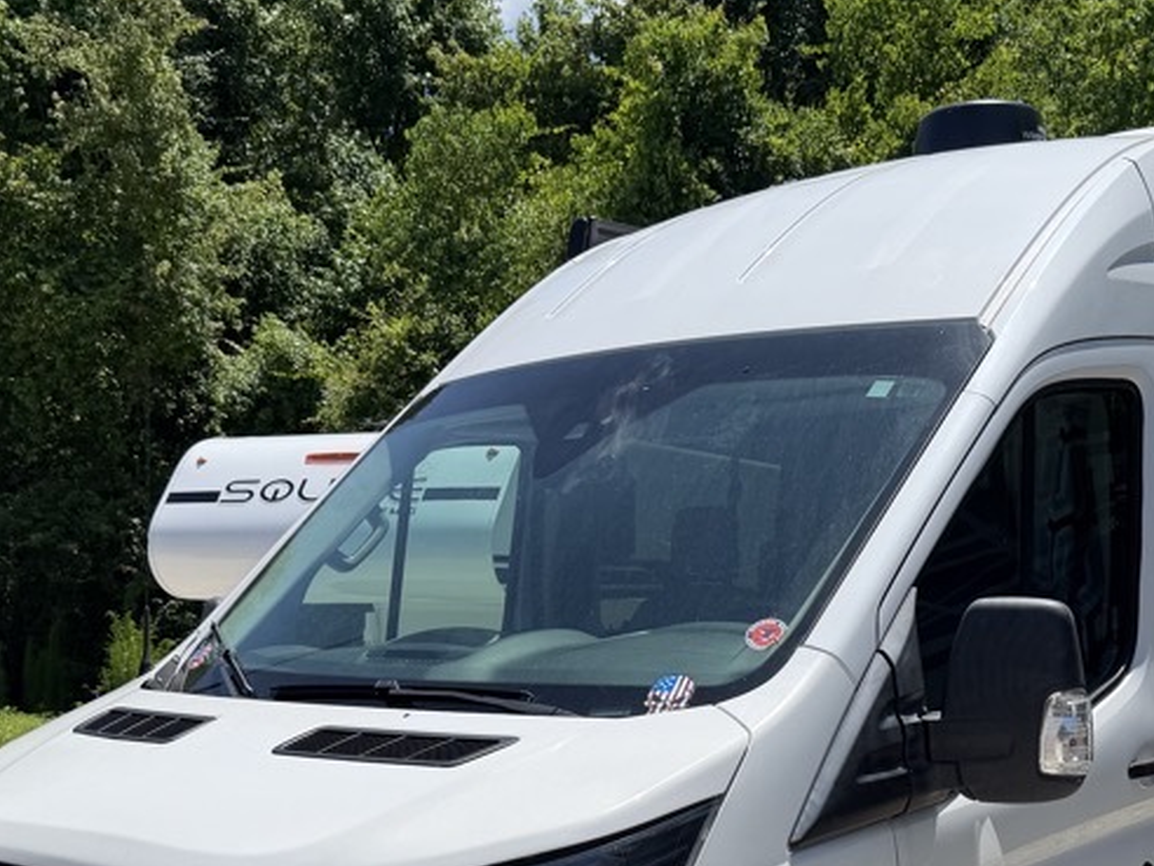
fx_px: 1667
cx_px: 633
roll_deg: -0.7
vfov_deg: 28.2
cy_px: 753
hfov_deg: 38.2
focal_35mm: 50
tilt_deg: -5.1
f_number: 1.78
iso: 80
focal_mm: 6.76
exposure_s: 1/5714
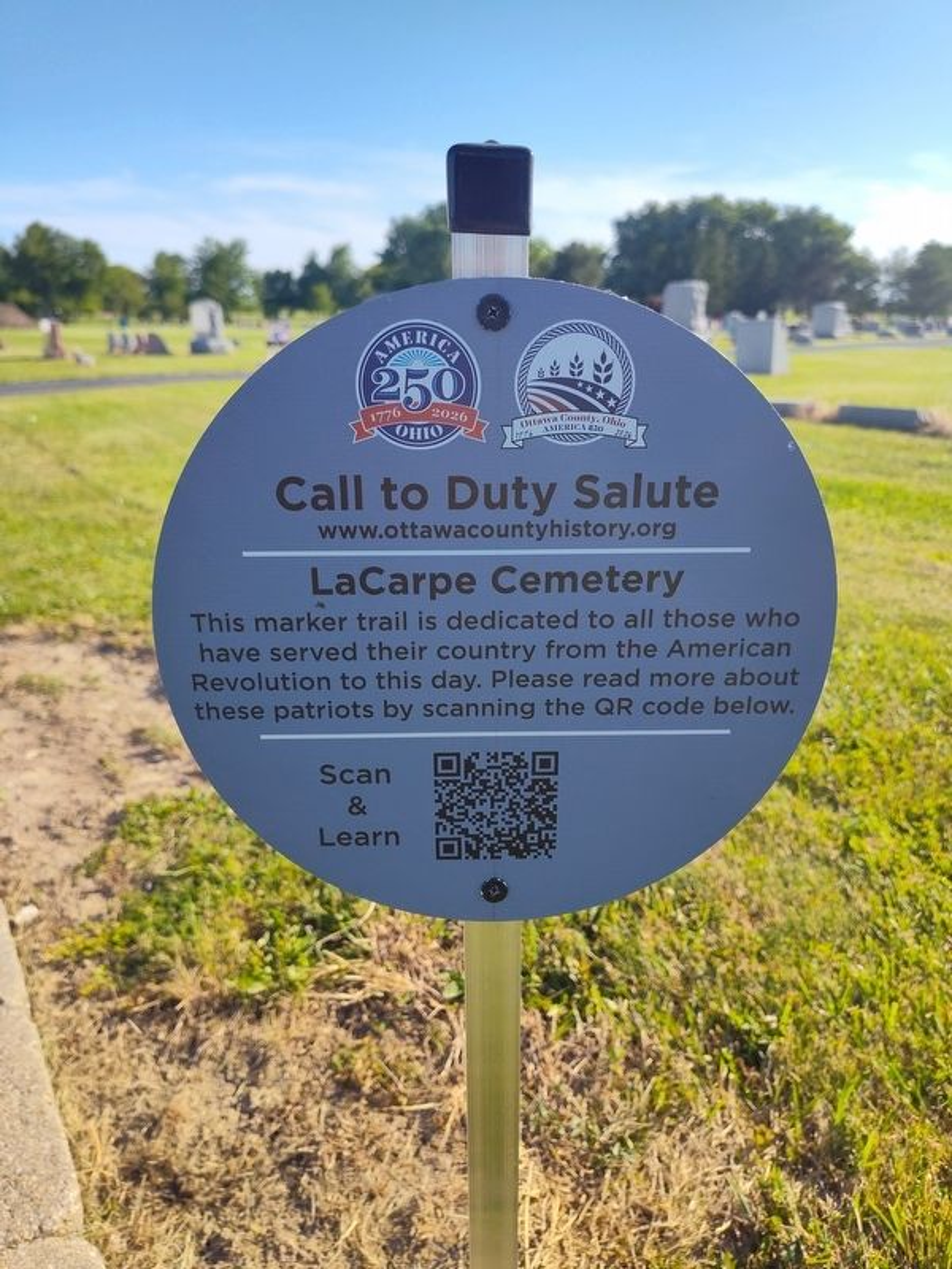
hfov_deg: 58.9
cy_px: 634
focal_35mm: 23
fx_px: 843
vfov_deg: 73.9
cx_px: 476
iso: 100
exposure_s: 1/1073
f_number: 1.8
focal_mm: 5.56
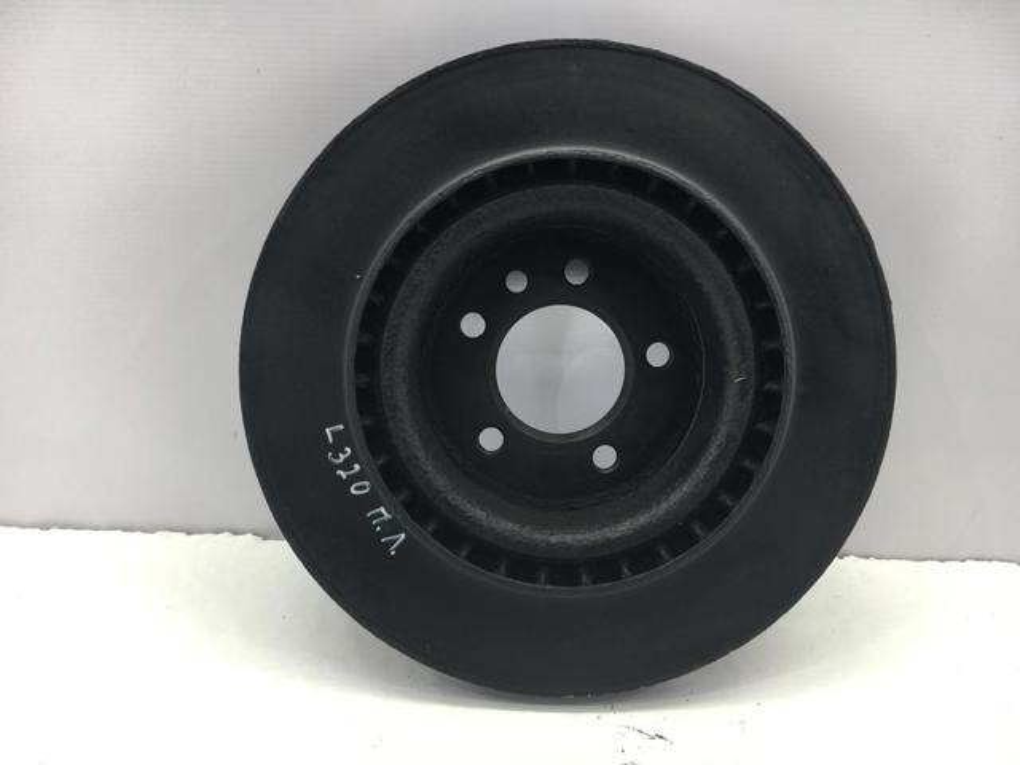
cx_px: 510
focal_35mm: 29
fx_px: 855
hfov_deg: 61.7
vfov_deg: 48.2
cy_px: 382
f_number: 2.2
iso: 25
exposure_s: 1/50
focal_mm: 4.15
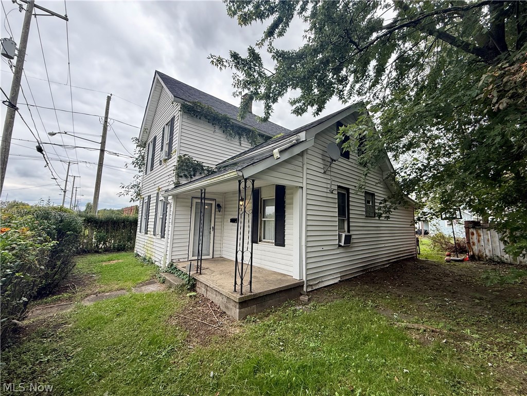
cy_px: 198
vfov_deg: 85.7
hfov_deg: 102.1
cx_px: 264
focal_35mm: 14
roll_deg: -1.3
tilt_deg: +7.5
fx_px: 213
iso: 64
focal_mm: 2.22
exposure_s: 1/336
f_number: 2.2
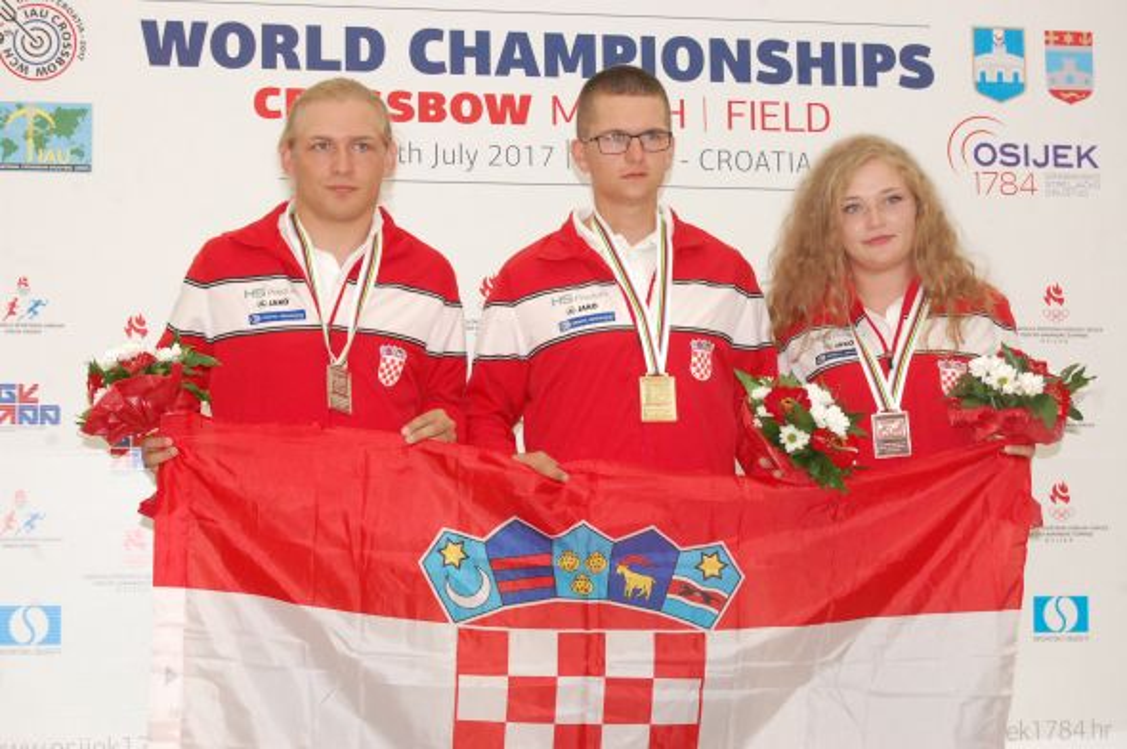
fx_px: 2580
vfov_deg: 16.5
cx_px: 564
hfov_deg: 24.6
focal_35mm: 82
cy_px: 374
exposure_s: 1/60
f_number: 5.6
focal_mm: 55
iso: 1600
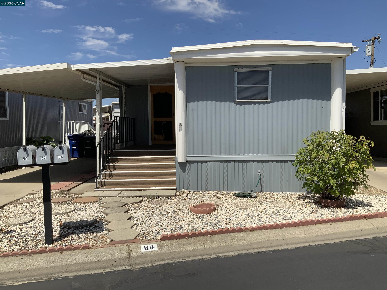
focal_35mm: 29
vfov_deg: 48.2
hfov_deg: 61.7
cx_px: 194
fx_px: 324
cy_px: 145
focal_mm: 3
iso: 20
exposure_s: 1/3322
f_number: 1.8
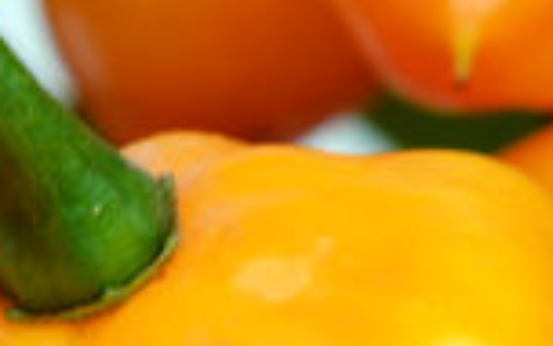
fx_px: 7792
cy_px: 291
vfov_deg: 2.5
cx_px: 171
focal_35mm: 517
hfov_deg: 4.1
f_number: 10
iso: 100
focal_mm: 70
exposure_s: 1/13
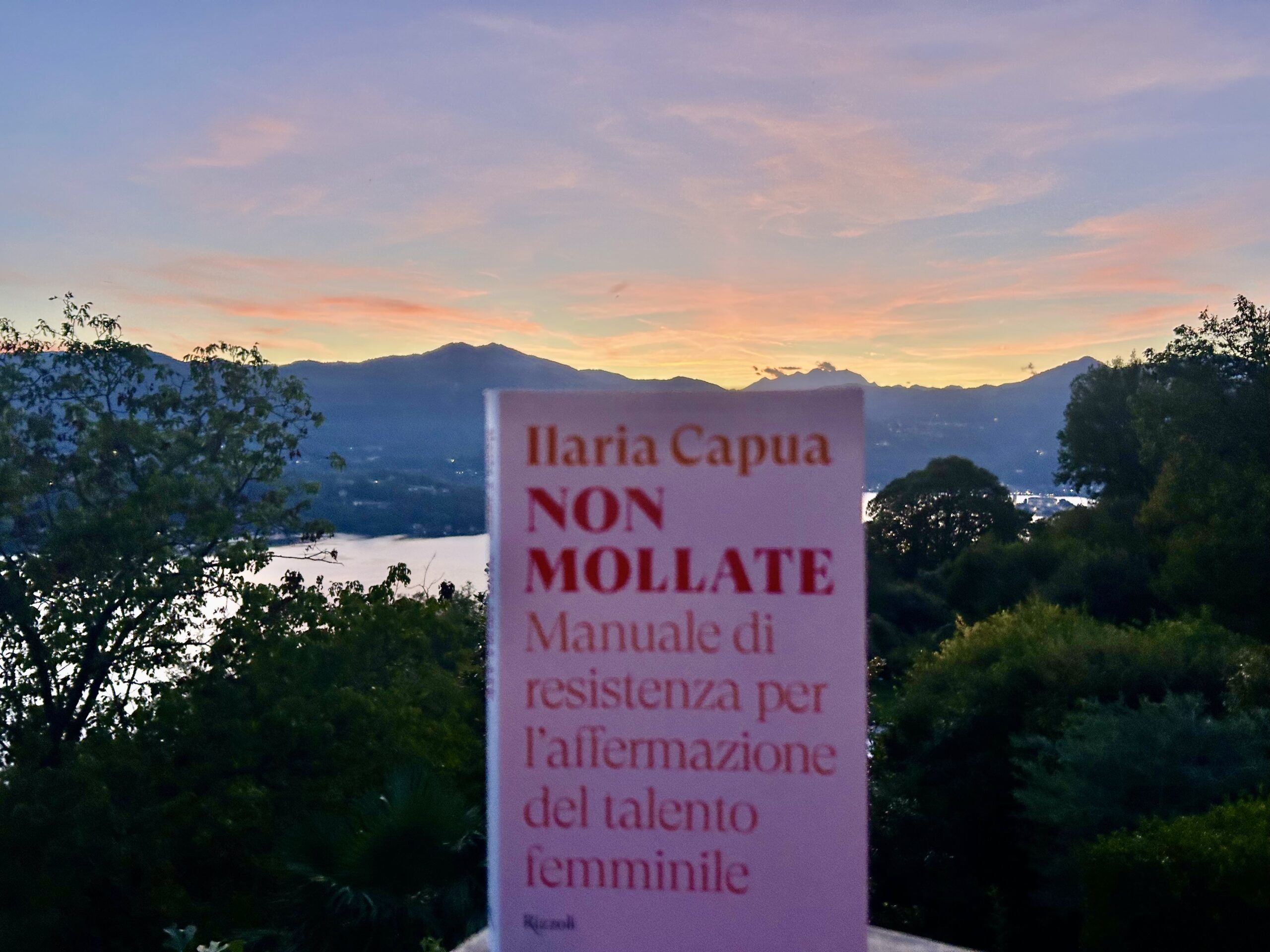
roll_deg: -0.1
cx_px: 635
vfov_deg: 53.1
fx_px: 954
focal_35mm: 26
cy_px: 476
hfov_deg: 67.3
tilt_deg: -1.4
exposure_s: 1/84
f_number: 1.5
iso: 125
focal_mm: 5.7
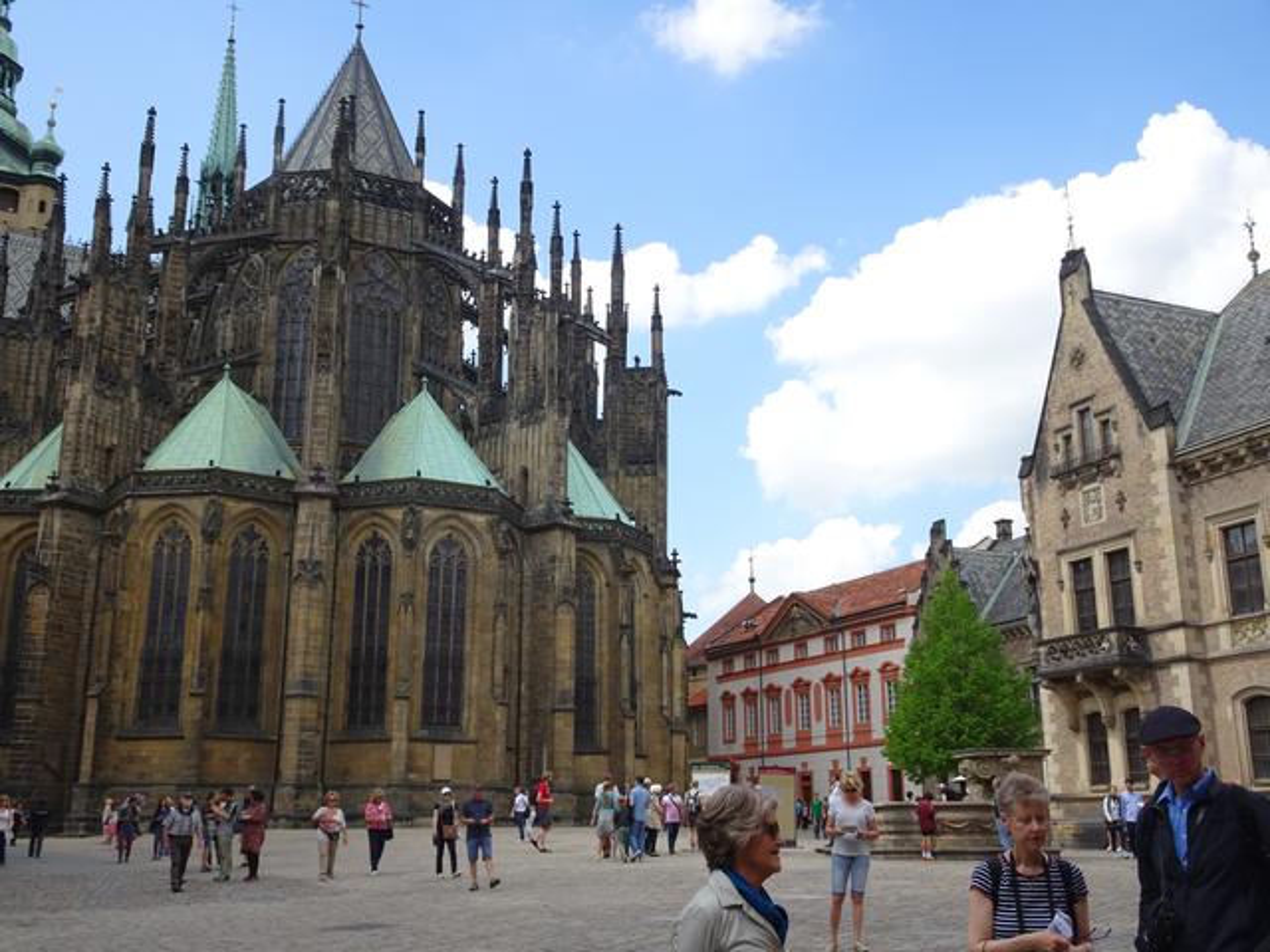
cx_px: 635
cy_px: 476
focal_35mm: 35
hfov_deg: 52.6
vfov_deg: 40.7
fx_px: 1284
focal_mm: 5.98
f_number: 4
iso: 80
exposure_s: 1/500
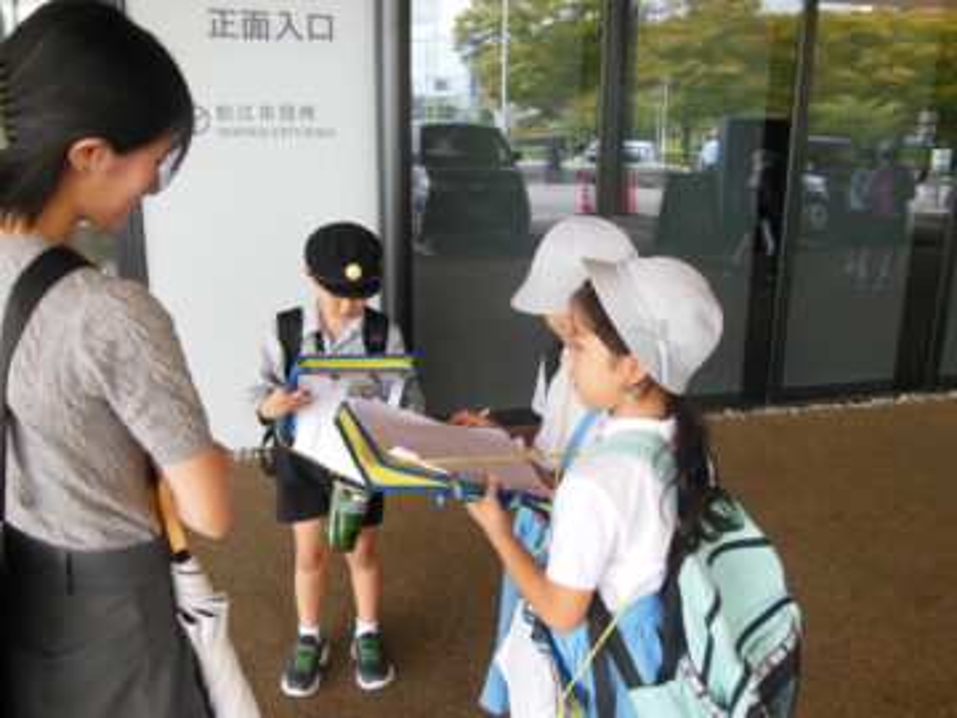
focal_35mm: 34
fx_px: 940
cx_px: 478
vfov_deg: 41.8
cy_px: 359
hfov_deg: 54.0
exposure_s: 1/200
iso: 400
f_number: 3.9
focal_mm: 6
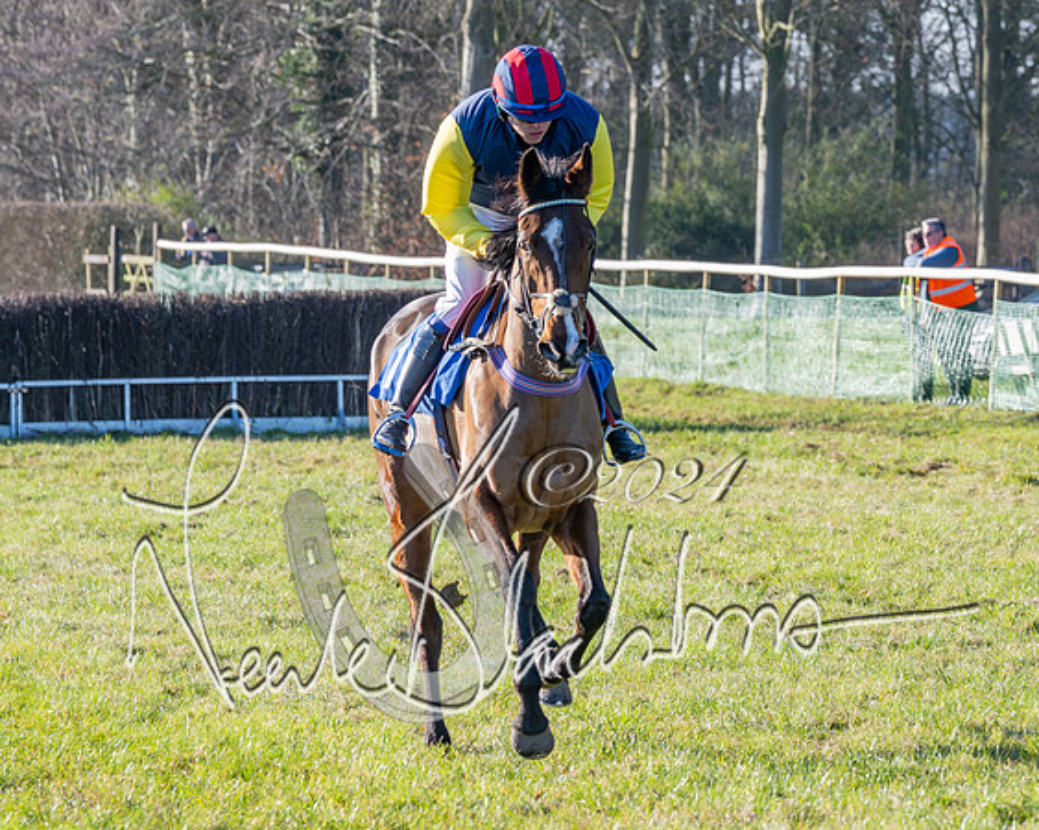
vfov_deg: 6.4
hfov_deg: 8.0
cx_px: 706
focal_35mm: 241
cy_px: 422
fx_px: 7411
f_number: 5
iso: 400
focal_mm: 126
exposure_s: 1/1250
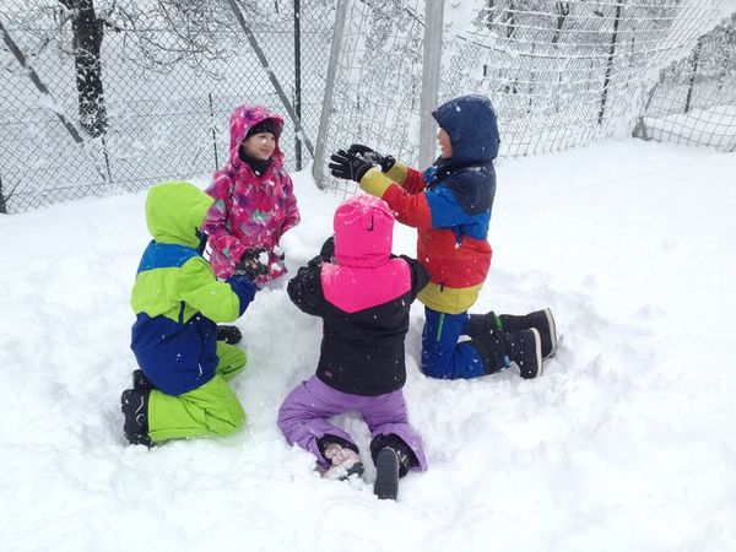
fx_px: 702
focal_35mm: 33
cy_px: 276
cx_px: 368
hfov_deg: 55.4
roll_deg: -1.4
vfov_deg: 42.9
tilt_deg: -23.3
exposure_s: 1/437
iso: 50
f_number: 2.4
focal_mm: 4.12
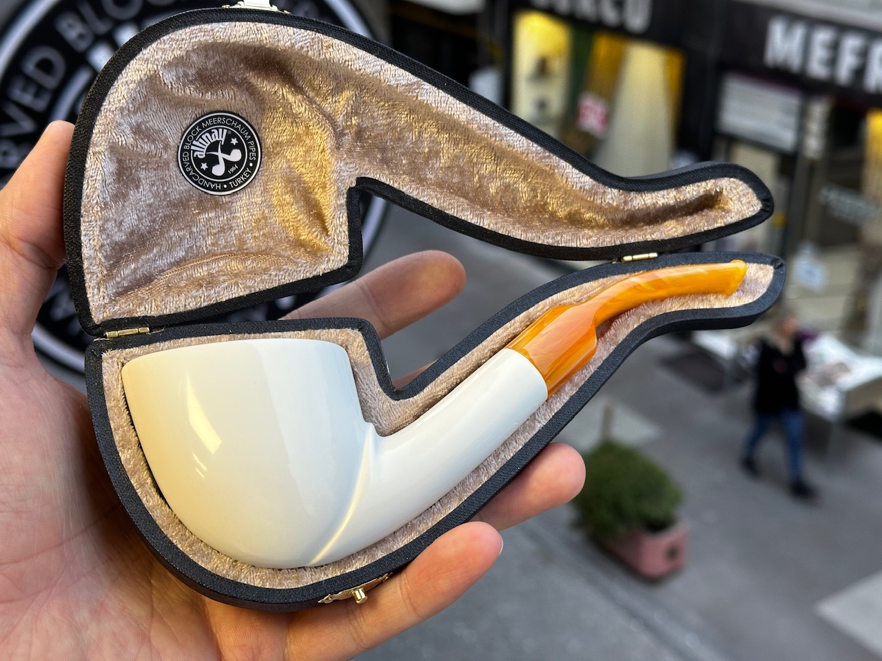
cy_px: 330
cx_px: 441
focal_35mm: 48
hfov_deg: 39.7
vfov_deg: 30.3
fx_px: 1223
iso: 50
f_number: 1.78
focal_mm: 6.86
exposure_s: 1/50
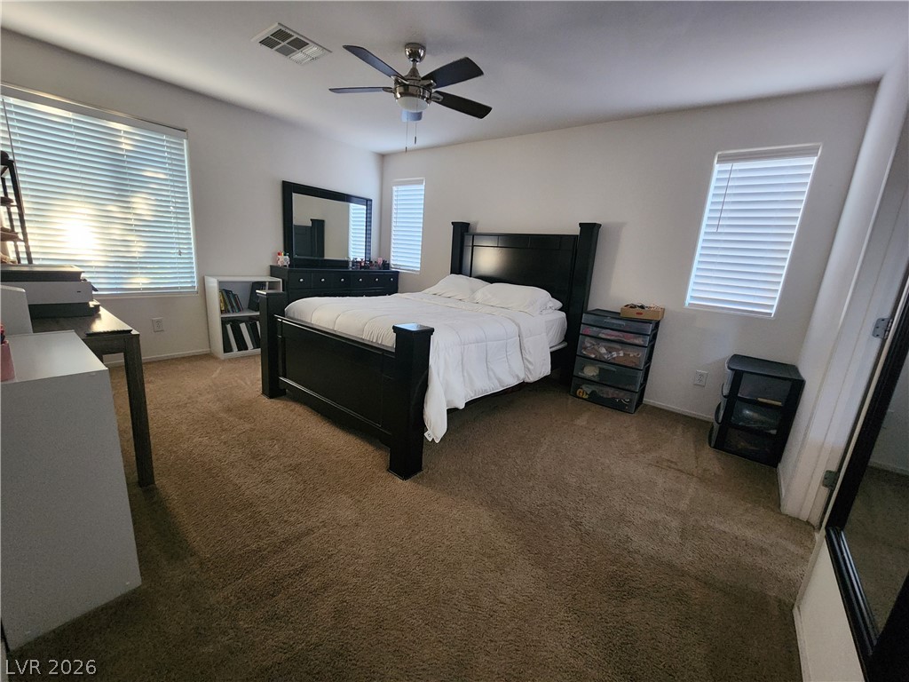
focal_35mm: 13
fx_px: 341
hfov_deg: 106.2
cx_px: 454
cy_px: 341
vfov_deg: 89.9
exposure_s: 1/30
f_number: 2.2
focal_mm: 2.2
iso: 640
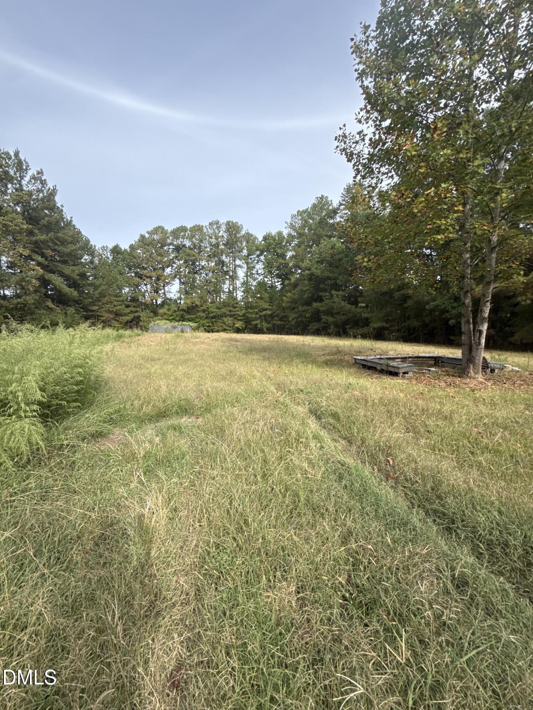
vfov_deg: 102.1
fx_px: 287
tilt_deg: -17.2
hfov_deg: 85.7
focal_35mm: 14
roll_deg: -2.8
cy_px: 355
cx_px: 266
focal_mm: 2.22
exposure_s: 1/672
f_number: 2.2
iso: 64
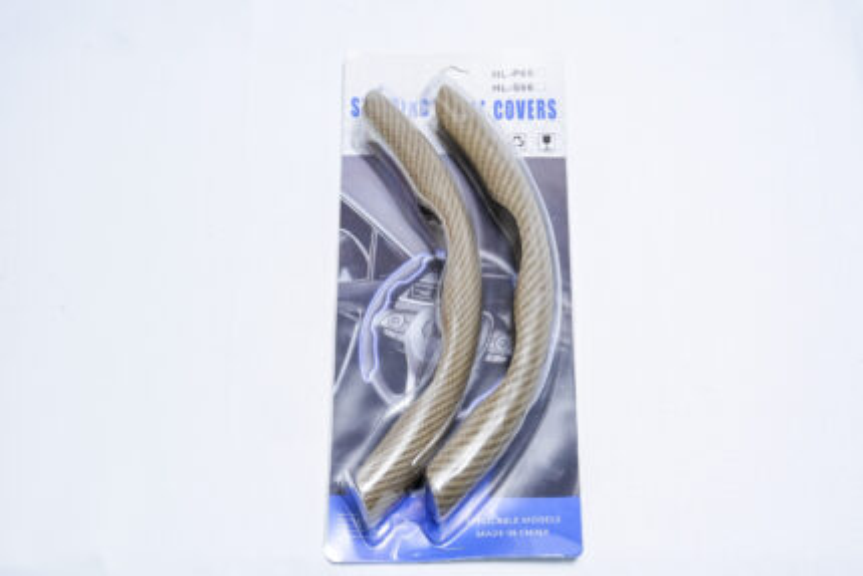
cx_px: 432
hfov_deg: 28.8
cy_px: 288
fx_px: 1679
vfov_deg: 19.5
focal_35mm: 70
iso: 3200
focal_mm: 70
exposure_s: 1/160
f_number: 10
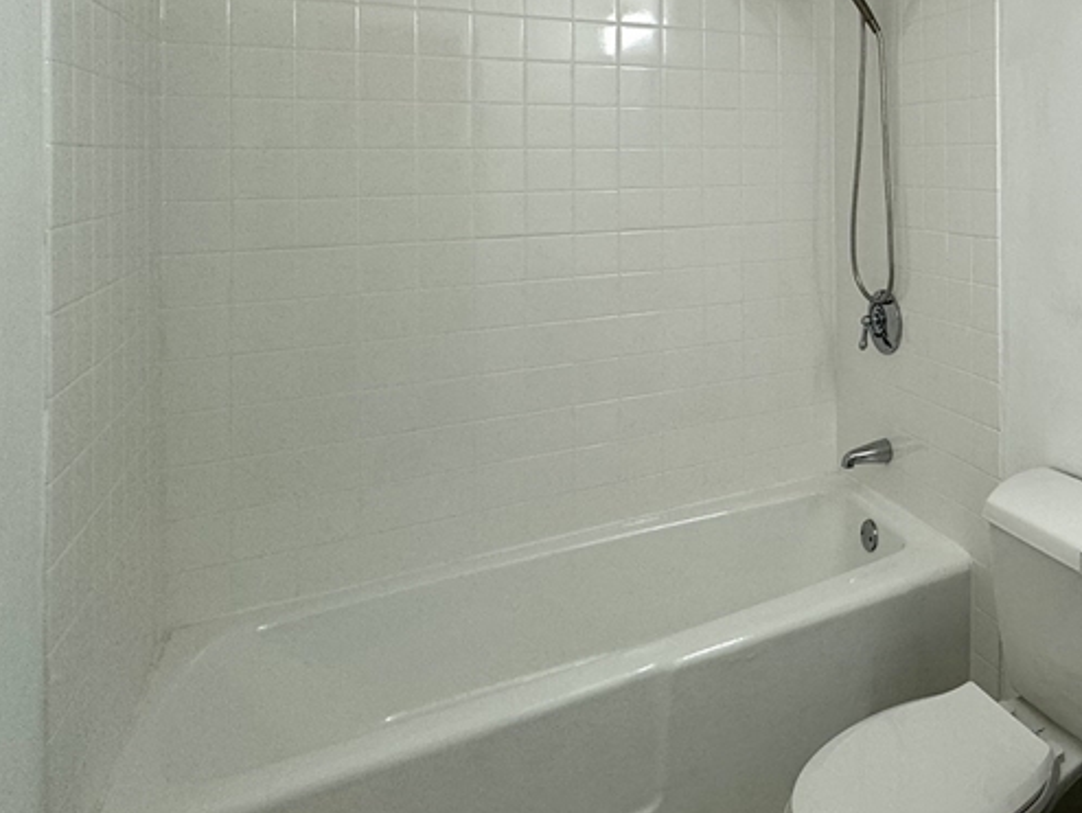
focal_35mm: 29
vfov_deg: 45.7
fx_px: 907
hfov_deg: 51.9
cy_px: 156
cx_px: 1032
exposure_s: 1/120
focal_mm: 2.22
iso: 80
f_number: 2.2
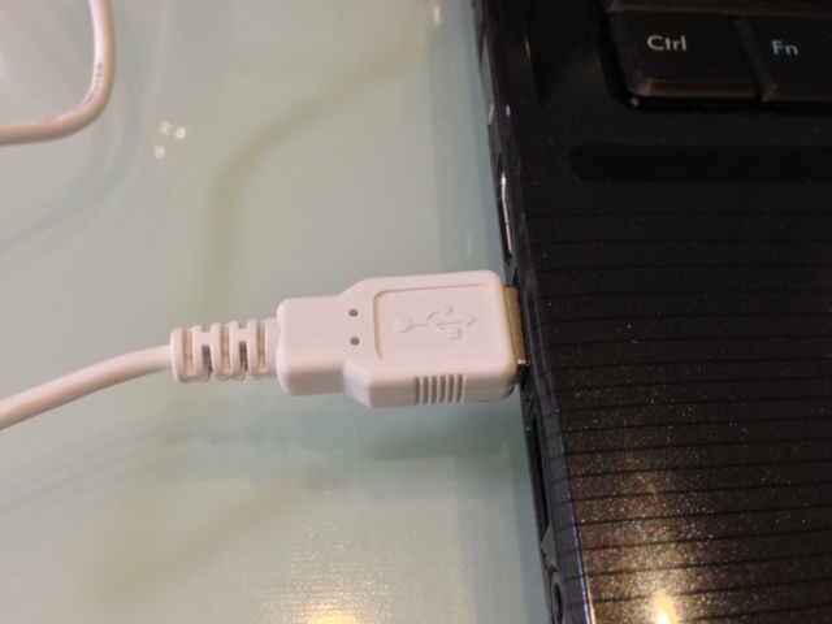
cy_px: 312
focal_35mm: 33
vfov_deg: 42.9
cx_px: 416
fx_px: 793
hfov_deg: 55.4
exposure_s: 1/20
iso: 160
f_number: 2.4
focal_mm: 4.13
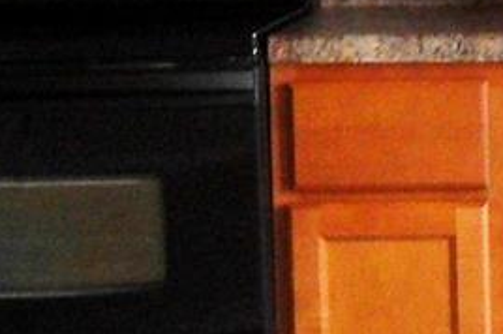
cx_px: 1019
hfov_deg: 8.5
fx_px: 3210
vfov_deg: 6.0
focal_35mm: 230
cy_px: 84
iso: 100
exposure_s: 1/60
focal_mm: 6.3
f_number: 2.8
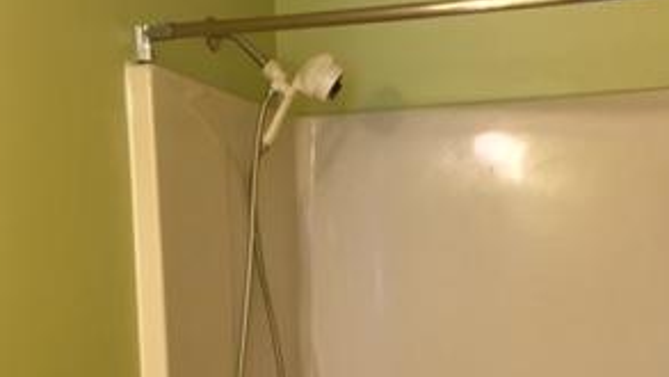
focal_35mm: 69
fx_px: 1224
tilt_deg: -11.1
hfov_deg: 30.5
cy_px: 562
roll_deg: +1.2
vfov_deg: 16.1
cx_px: 292
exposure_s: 1/30
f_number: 2.2
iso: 100
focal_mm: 4.15
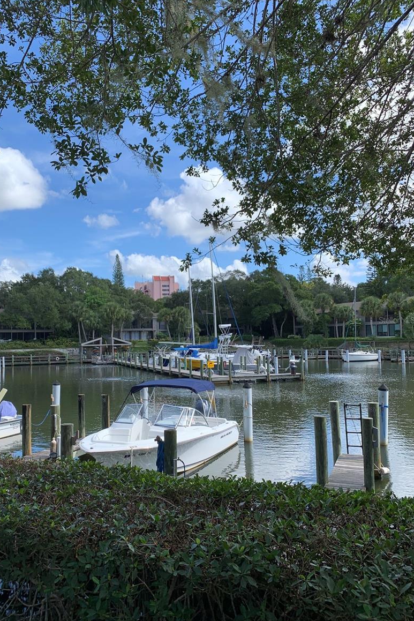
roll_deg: +1.1
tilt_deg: +4.0
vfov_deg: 65.5
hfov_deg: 46.3
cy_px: 320
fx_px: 483
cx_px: 176
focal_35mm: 28
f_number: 1.8
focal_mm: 4.25
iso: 25
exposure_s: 1/1332
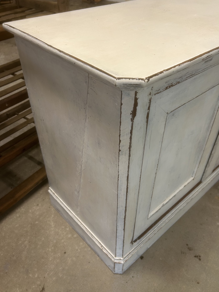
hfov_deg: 49.8
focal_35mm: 28
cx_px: 110
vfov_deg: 63.4
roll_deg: -2.3
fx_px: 236
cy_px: 149
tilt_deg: -41.0
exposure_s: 1/50
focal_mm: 5.7
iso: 80
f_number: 1.5
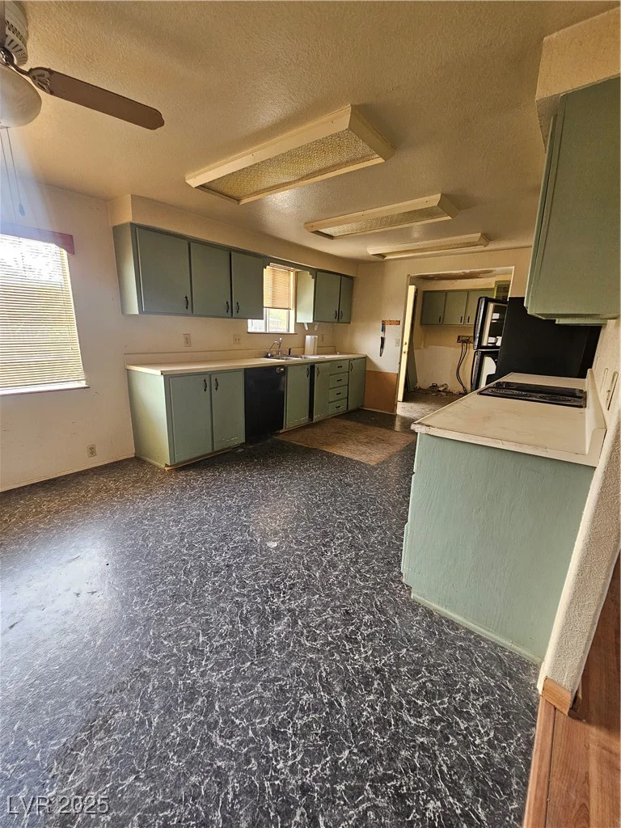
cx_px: 310
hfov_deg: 89.9
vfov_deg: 106.2
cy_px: 414
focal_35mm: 13
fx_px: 311
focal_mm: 2.2
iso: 200
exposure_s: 1/60
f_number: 2.2
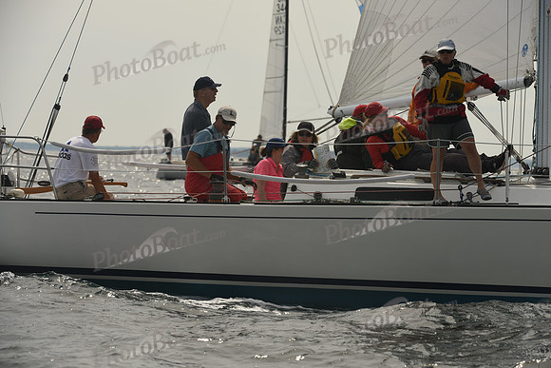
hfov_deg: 10.3
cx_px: 276
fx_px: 3062
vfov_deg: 6.9
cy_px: 184
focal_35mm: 200
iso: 250
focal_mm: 200
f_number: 7.1
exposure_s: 1/1000
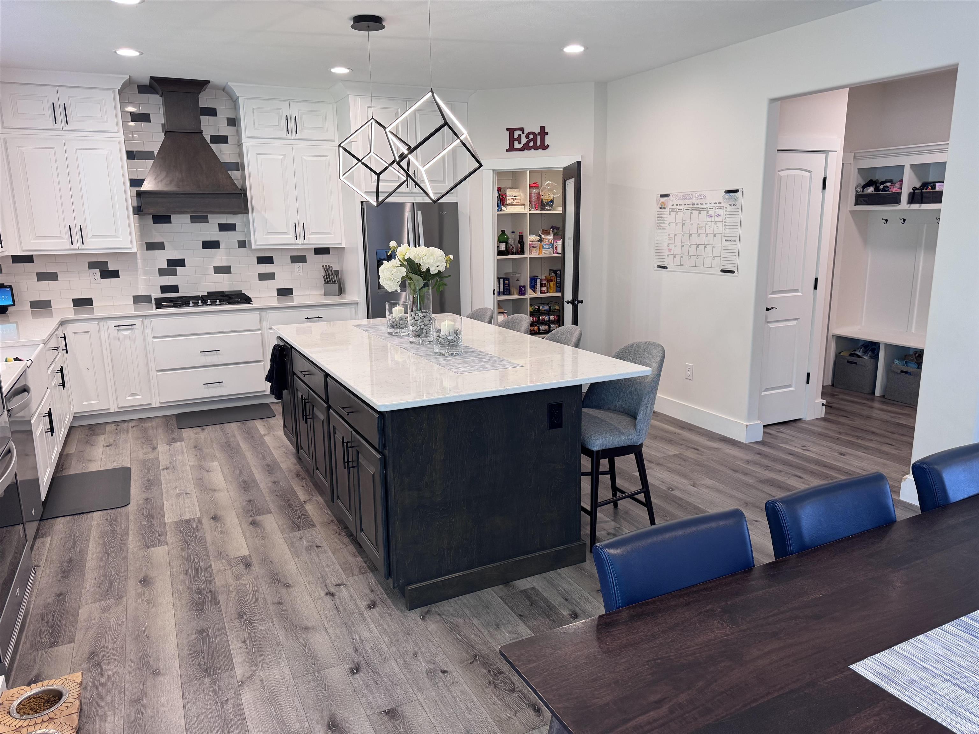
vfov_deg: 56.8
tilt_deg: -12.4
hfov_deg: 71.6
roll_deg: +0.7
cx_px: 490
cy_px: 367
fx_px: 679
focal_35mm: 24
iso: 200
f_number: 1.78
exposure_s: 1/120
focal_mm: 6.76
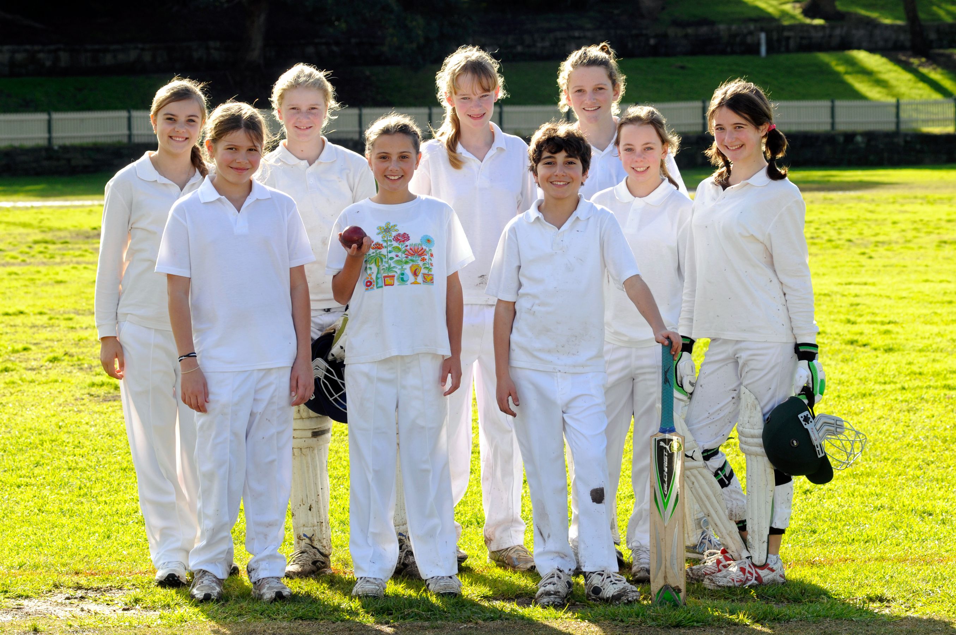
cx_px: 478
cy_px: 318
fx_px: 3183
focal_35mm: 120
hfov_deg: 17.1
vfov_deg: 11.4
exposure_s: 1/250
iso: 200
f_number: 7.1
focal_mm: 80
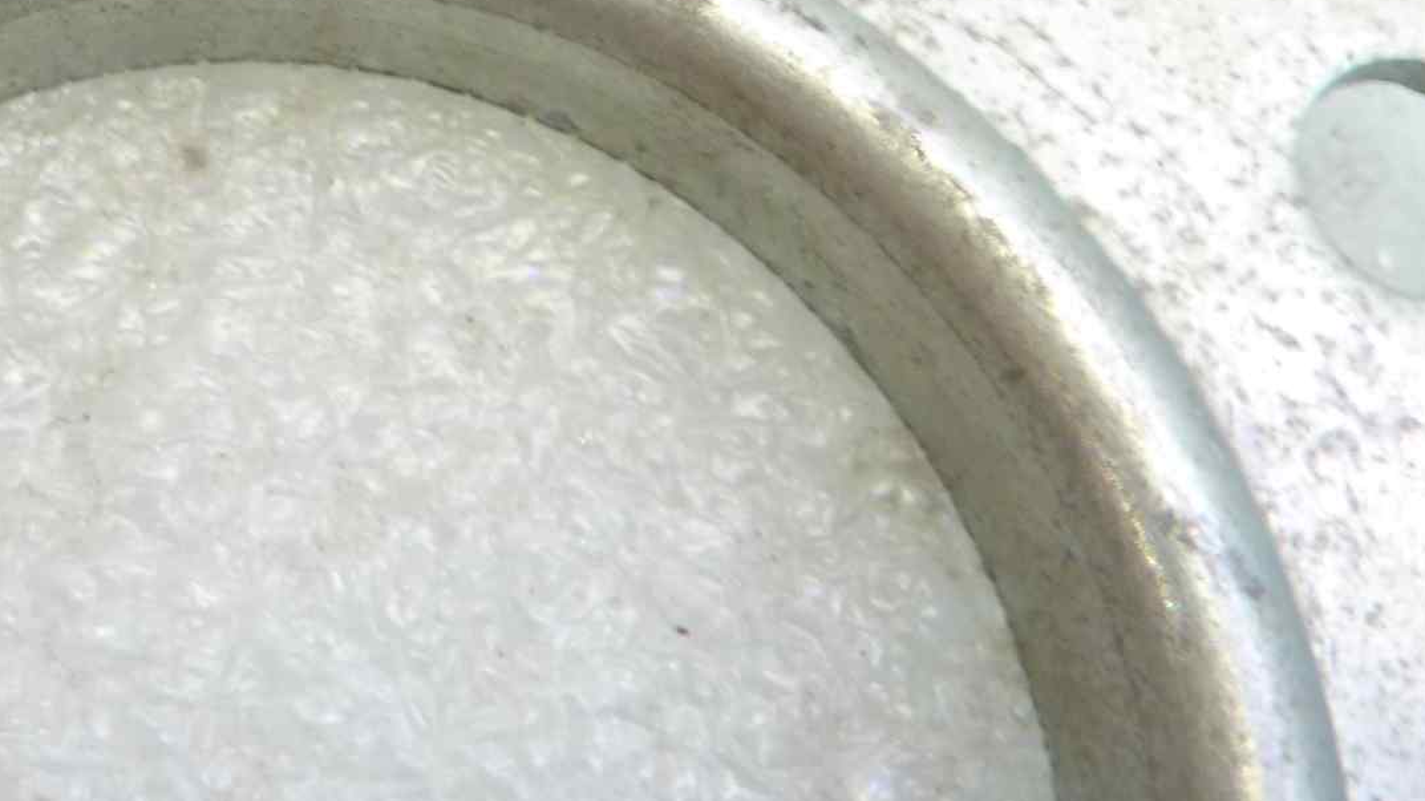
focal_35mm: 65
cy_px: -275
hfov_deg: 31.2
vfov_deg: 17.3
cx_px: 210
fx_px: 2455
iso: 80
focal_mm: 4.1
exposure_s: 1/13
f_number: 3.3
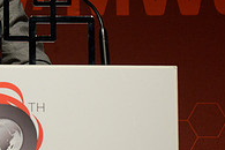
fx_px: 2319
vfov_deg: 3.7
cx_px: 23
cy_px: 44
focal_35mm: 371
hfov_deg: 5.5
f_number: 7.1
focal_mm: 125
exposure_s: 1/200
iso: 2500
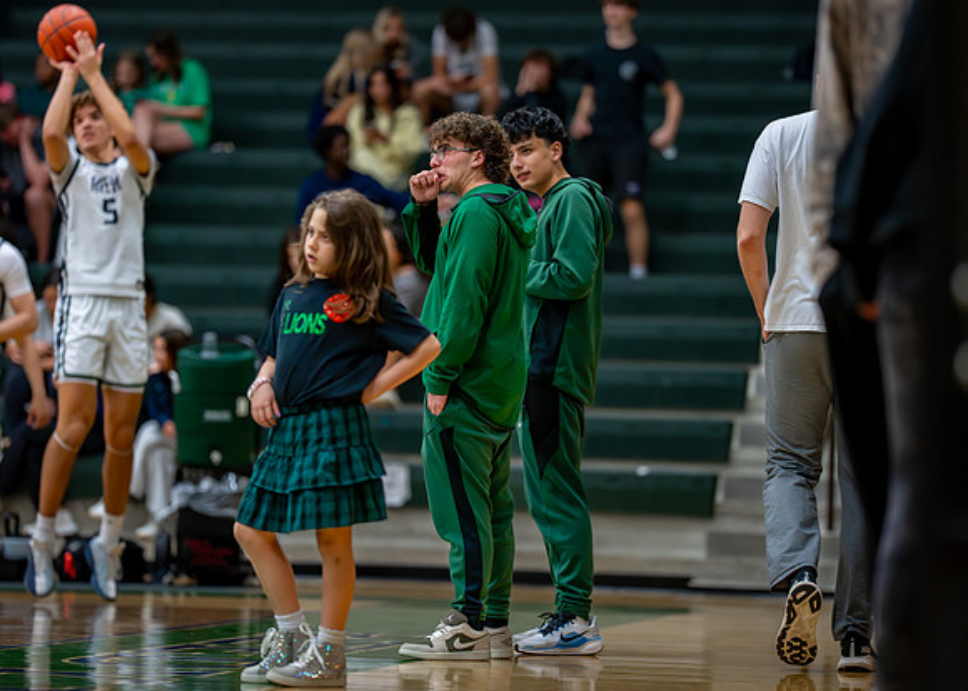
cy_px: 335
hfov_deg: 12.7
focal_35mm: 158
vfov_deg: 9.1
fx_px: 4354
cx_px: 480
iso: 2500
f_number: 1.8
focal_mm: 135
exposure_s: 1/1000
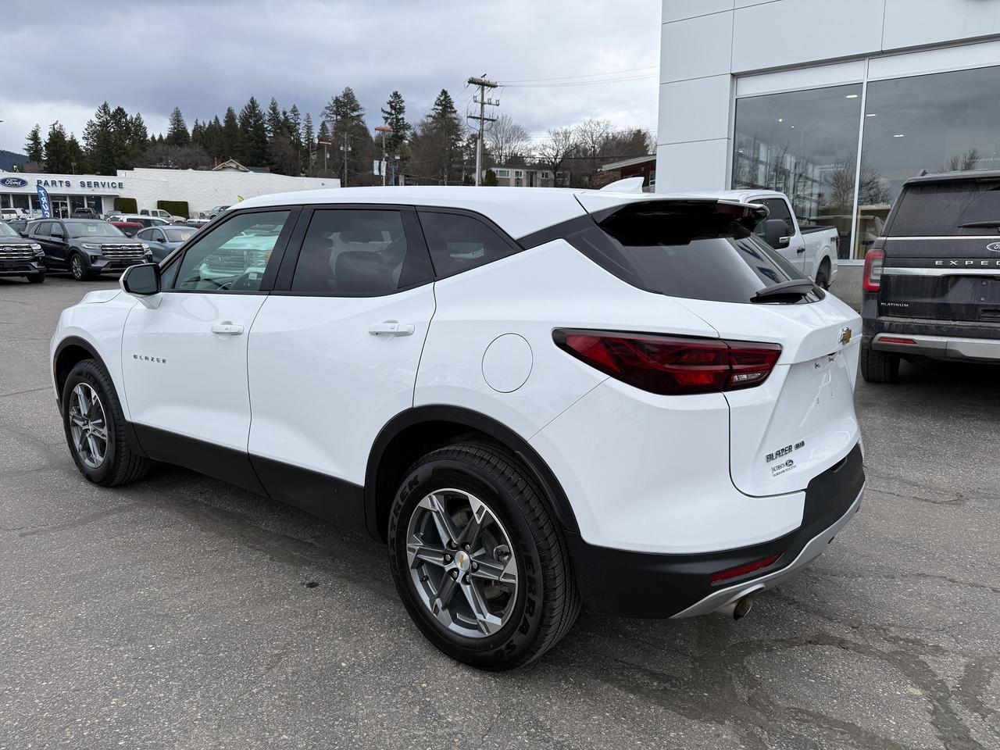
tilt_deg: -9.0
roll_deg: -0.9
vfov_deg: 56.8
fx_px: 693
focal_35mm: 24
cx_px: 500
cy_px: 375
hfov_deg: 71.6
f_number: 1.78
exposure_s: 1/1361
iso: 80
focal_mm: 6.76
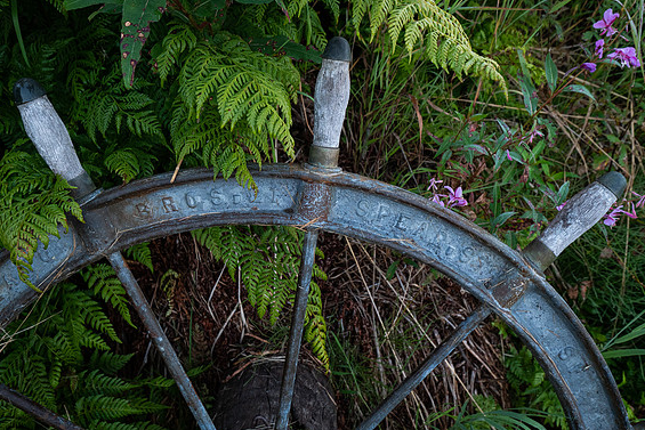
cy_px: 187
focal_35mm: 32
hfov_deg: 58.7
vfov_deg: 41.1
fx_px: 573
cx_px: 326
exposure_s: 1/30
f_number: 5
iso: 800
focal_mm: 15
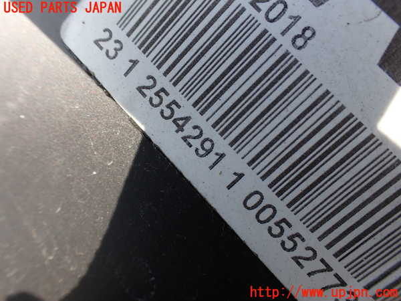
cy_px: 150
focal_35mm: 30
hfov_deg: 60.0
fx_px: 348
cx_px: 200
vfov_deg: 46.8
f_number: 3.2
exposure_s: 1/320
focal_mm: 5.4
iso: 100
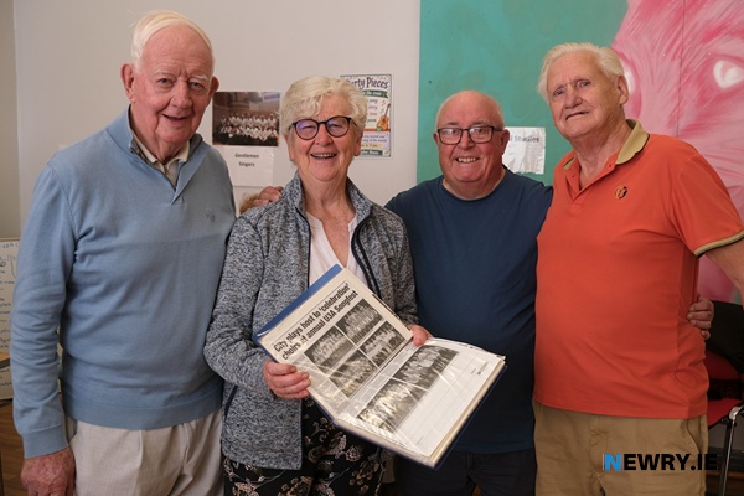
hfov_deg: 46.4
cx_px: 372
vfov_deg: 31.9
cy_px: 248
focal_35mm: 42
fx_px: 868
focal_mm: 27.7
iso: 400
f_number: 4
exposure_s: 1/125
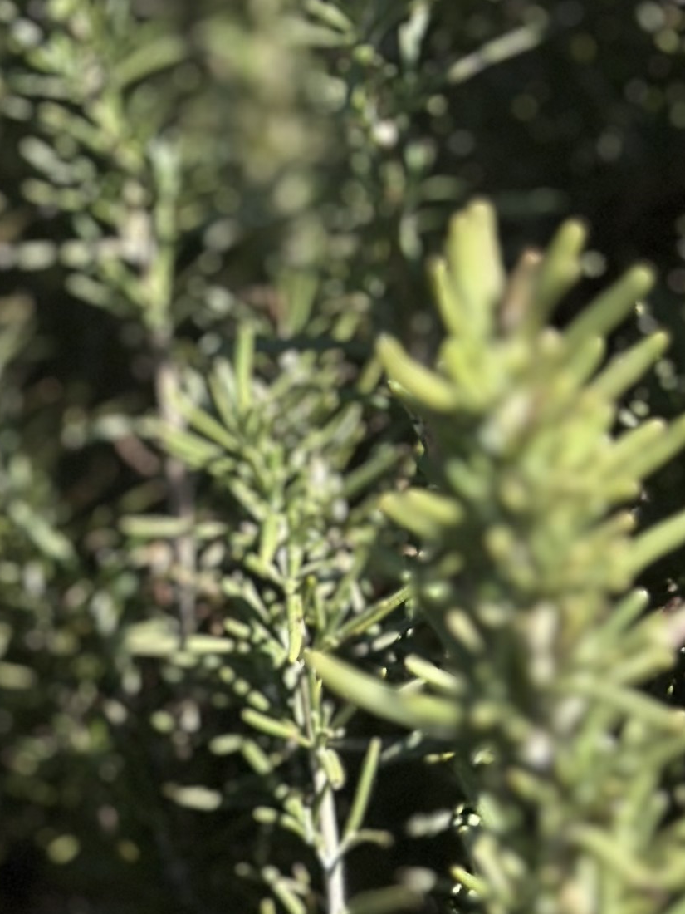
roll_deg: +2.5
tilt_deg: -10.2
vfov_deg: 10.9
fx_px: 4644
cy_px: -352
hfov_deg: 8.2
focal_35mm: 176
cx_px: 1074
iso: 80
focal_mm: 6.86
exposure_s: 1/1565
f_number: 1.78
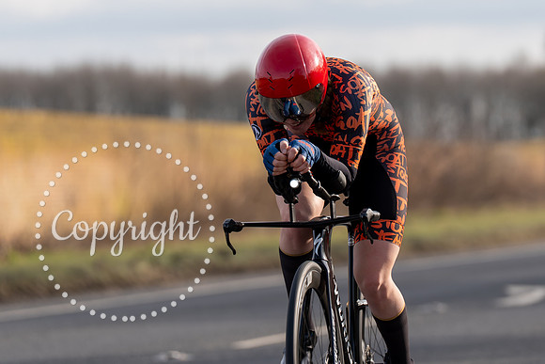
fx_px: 4821
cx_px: 359
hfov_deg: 6.5
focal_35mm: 318
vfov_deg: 4.3
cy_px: 137
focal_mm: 200
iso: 125
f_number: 4
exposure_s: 1/800
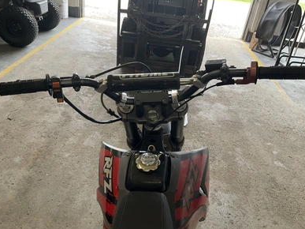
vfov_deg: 46.8
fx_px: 264
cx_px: 154
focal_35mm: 30
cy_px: 112
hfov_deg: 60.0
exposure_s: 1/60
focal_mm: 3
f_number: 1.8
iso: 50
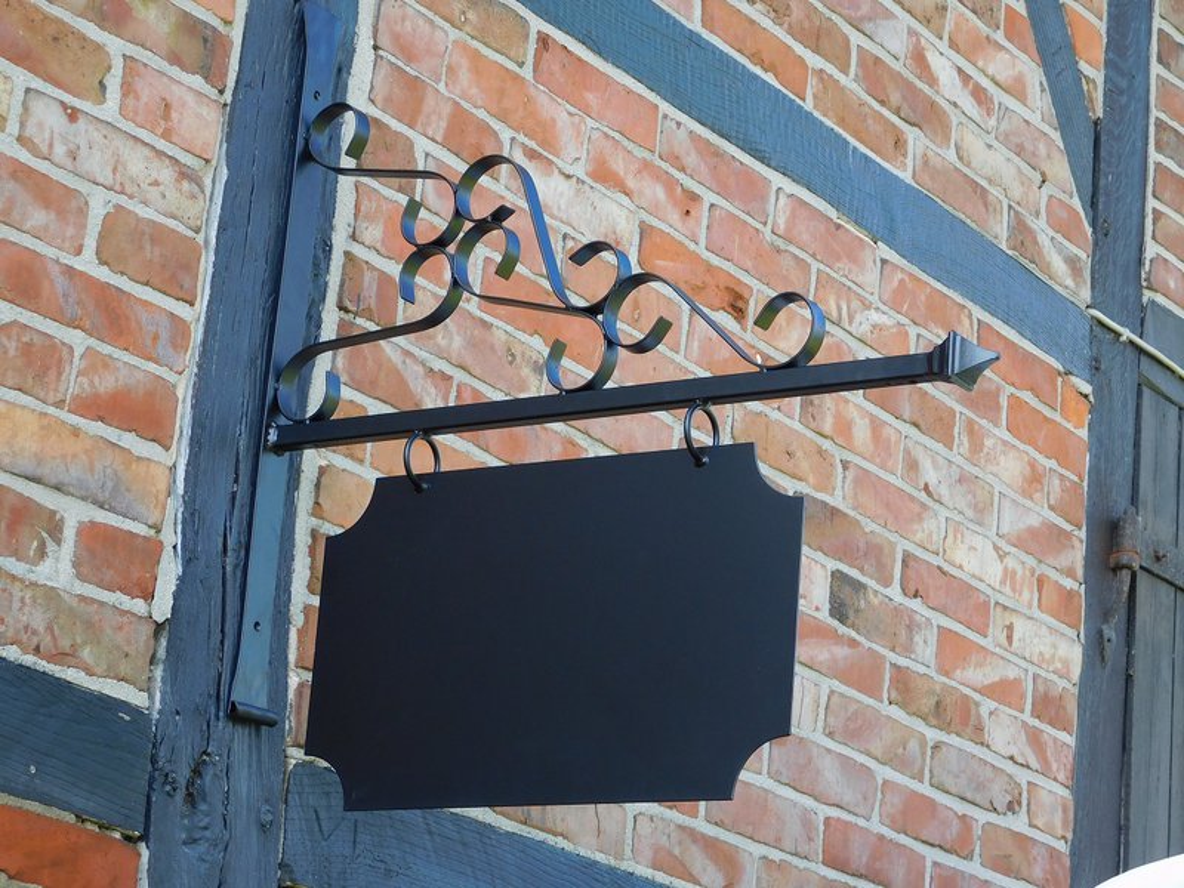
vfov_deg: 14.9
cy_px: 444
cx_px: 592
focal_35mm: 99
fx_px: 3386
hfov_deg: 19.8
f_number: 4.6
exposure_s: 1/100
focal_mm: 17.6
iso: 125
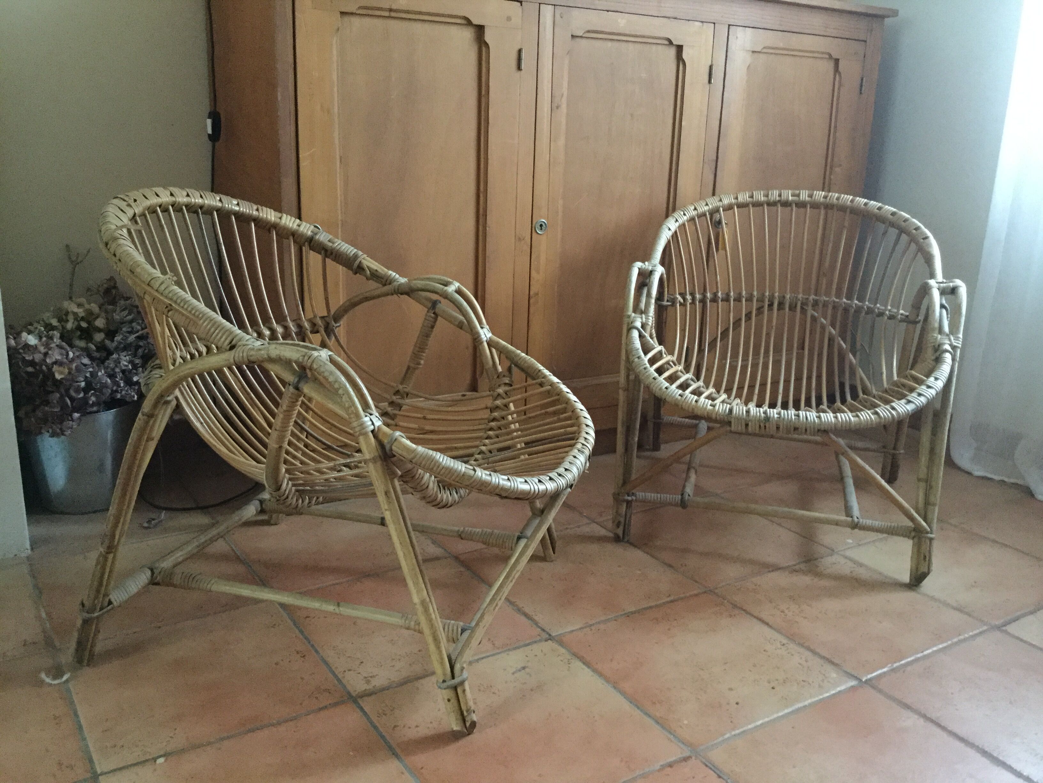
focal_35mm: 31
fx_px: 934
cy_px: 392
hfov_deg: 58.4
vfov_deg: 45.4
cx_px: 522
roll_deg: -3.1
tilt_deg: -16.5
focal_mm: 3.3
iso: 400
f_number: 2.4
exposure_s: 1/17
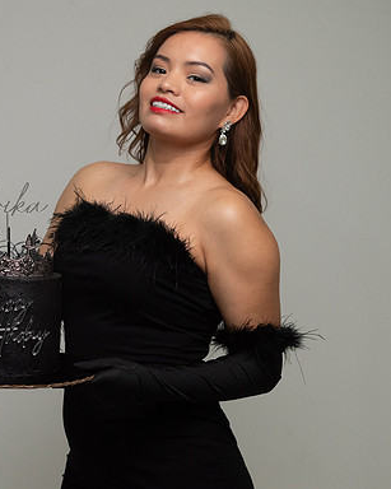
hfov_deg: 18.0
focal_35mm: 85
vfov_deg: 22.5
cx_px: 117
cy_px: 244
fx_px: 1230
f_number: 5.6
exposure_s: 1/500
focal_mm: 60
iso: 3200
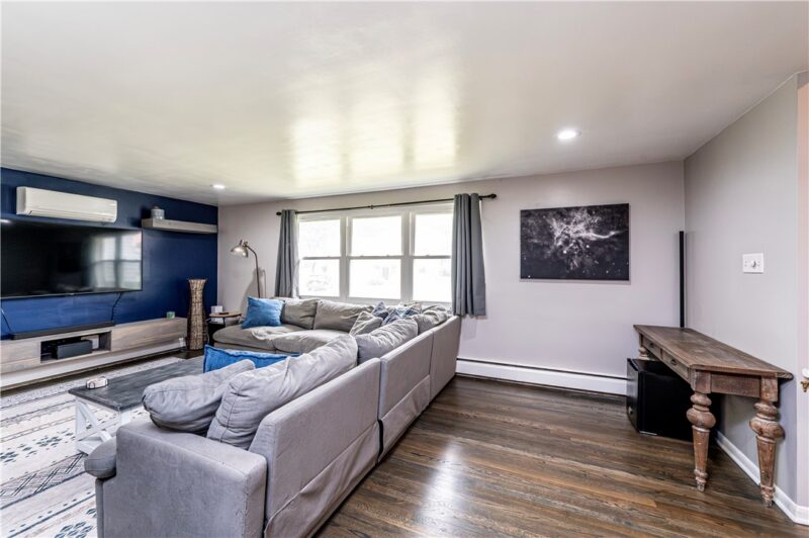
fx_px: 314
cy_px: 269
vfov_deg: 81.1
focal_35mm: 14
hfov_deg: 104.3
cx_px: 404
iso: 2500
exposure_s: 1/60
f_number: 8
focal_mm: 14
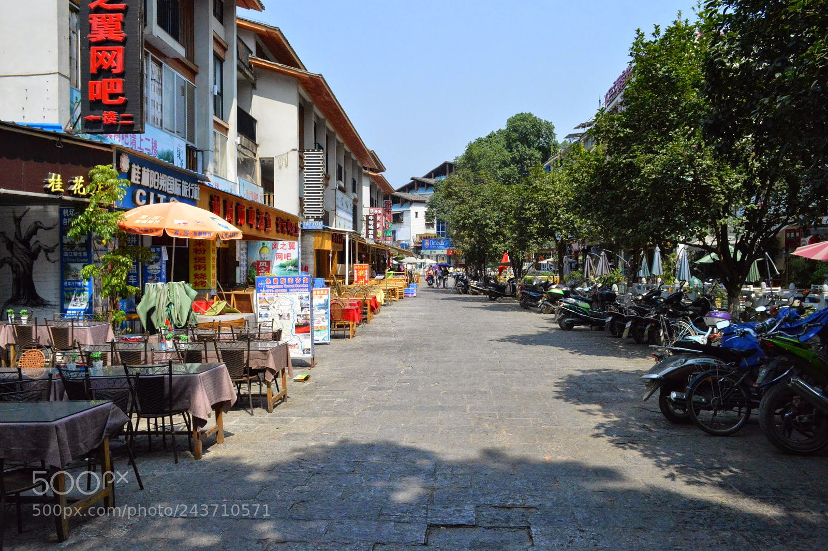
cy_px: 276
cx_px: 414
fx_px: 620
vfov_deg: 47.9
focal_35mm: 27
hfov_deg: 67.4
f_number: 8
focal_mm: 18
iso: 2800
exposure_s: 1/4000
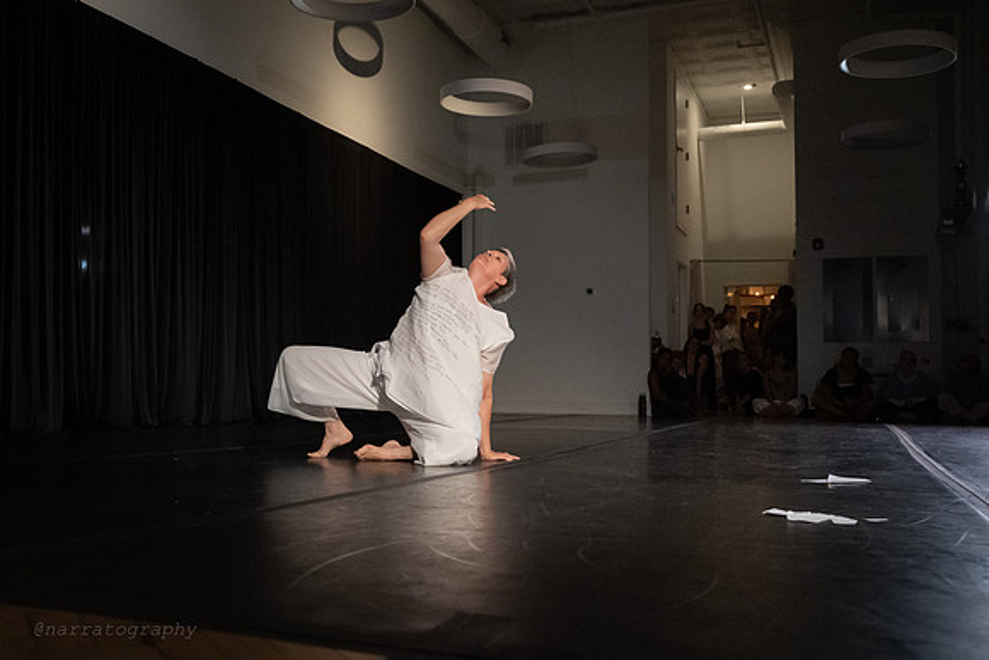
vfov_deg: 35.6
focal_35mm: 37
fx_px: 1027
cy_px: 325
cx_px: 398
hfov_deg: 51.1
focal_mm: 28
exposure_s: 1/500
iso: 6400
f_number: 4.5
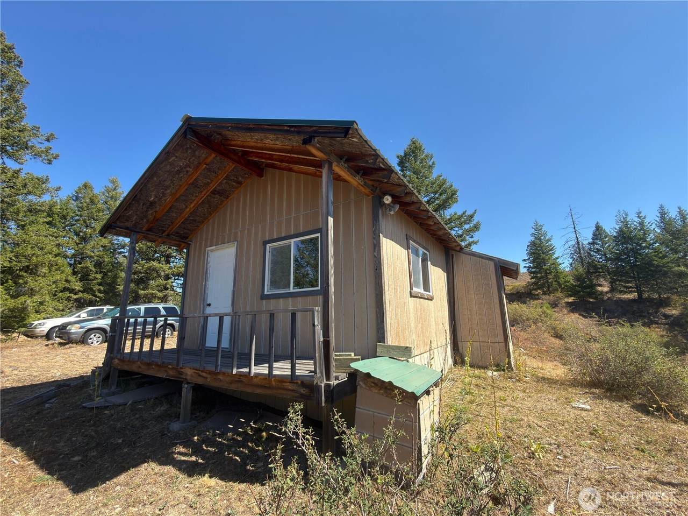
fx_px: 278
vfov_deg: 85.6
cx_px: 344
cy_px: 258
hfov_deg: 102.1
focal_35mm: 14
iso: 16
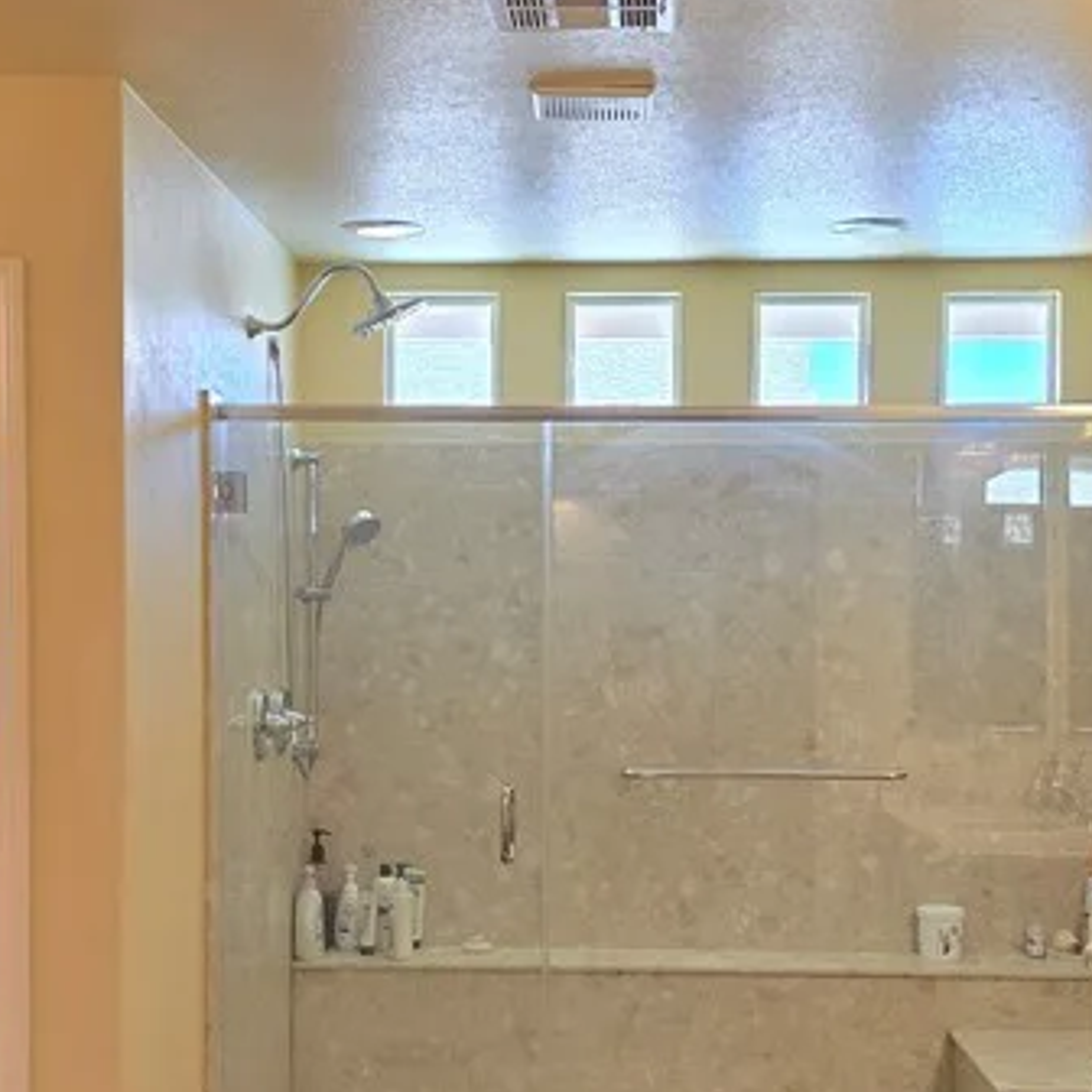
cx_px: 540
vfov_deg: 27.6
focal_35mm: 62
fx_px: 2213
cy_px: 722
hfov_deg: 27.7
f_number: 1.7
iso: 200
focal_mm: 6.3
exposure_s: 1/120
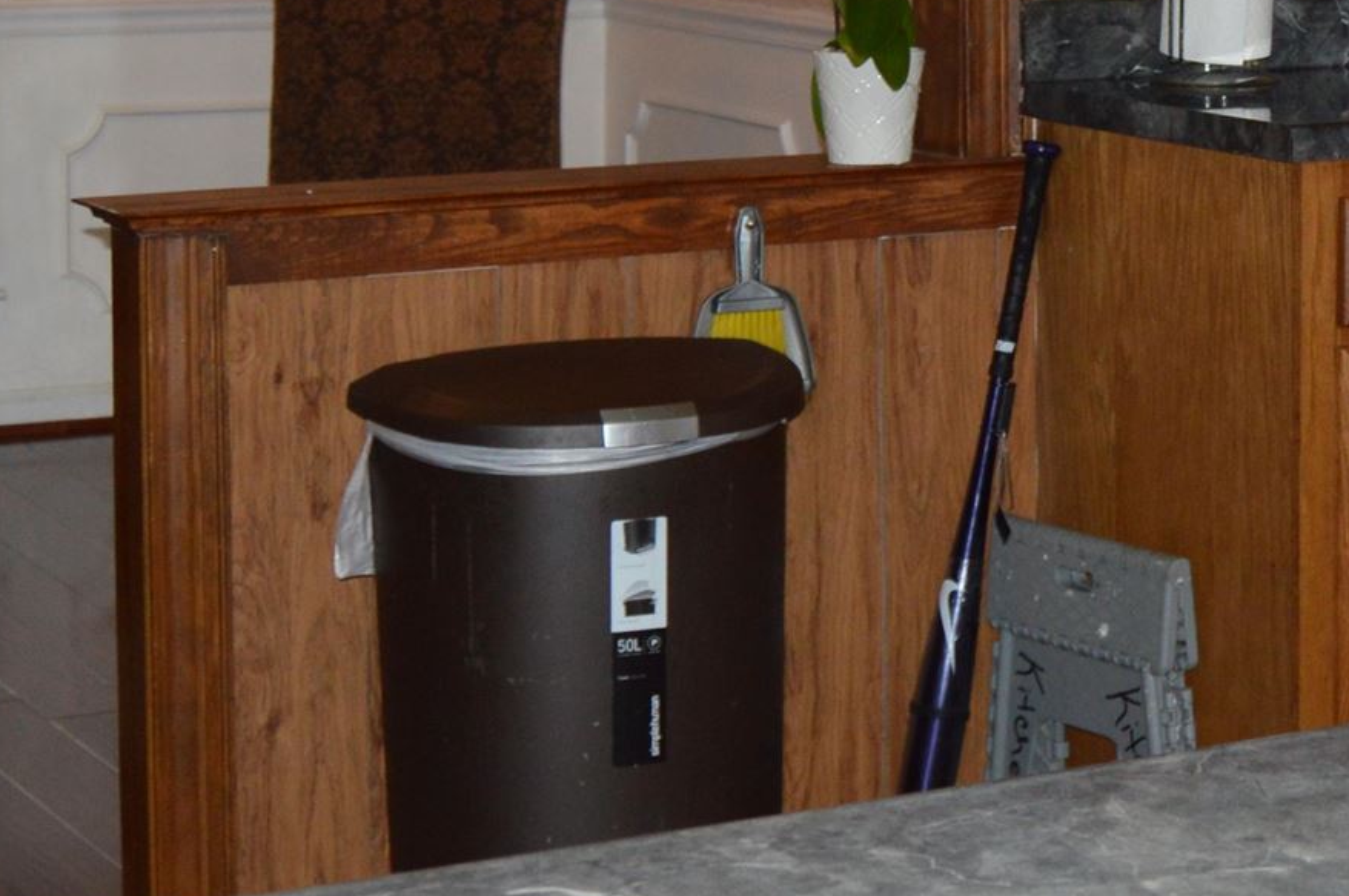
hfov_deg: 18.4
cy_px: -151
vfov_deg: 12.7
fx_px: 3929
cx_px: 1656
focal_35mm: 105
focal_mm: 20
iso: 400
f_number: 4
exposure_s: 1/100
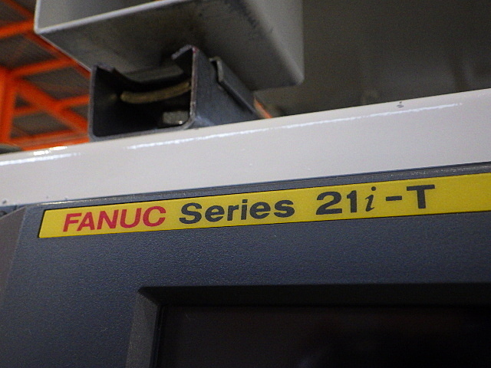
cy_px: 184
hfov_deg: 54.0
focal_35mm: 34
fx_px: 482
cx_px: 246
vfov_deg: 41.8
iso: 320
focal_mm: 6.1
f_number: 3.8
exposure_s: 1/50
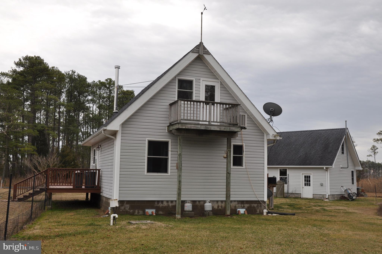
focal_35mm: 39
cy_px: 127
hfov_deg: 49.6
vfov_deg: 34.1
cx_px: 191
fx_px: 413
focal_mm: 26
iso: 200
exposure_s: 1/200
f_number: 11
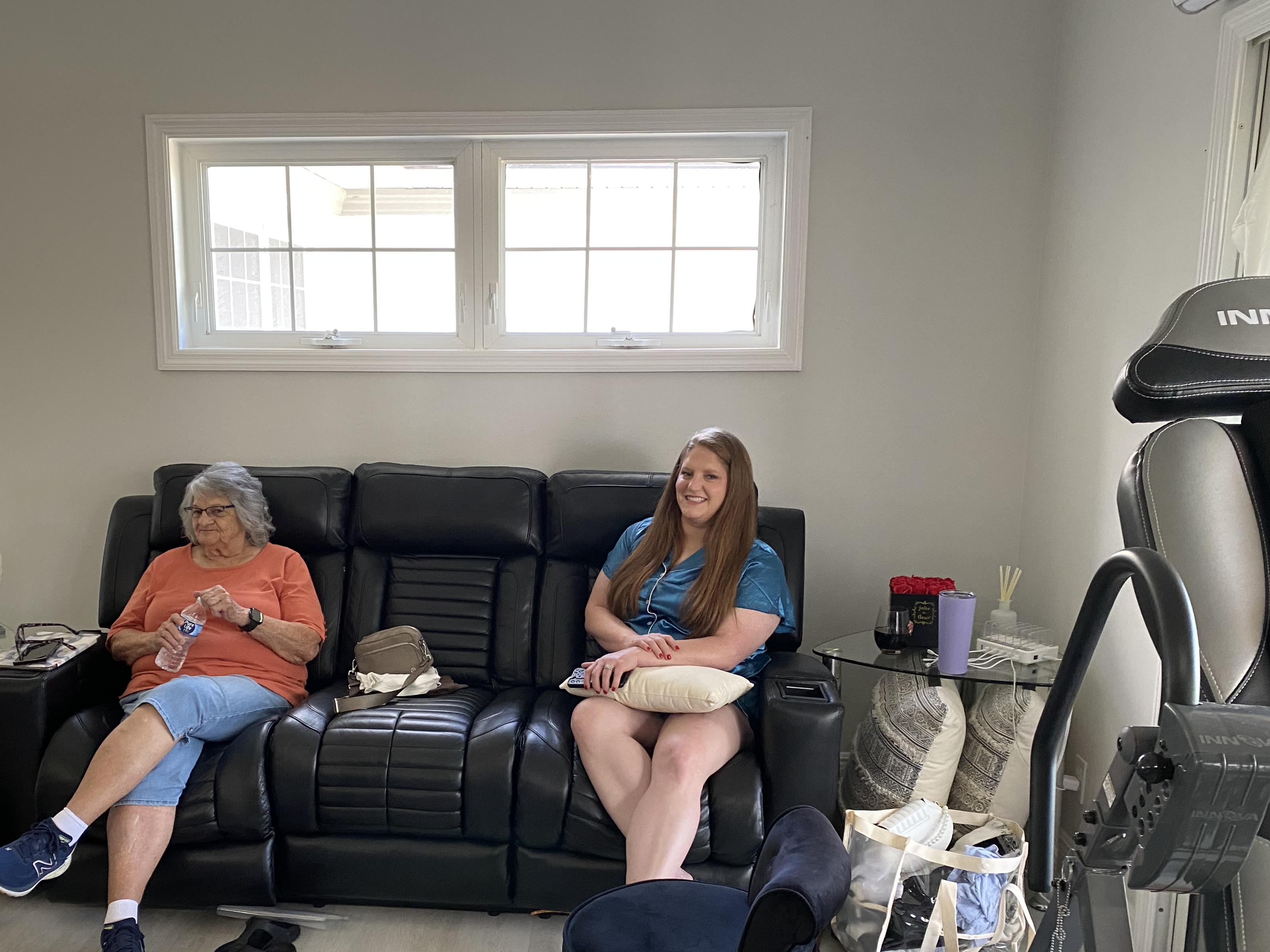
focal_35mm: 33
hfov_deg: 55.1
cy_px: 593
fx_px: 1211
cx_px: 527
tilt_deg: -11.0
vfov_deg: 42.6
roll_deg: -0.9
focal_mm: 4.25
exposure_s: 1/60
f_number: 1.8
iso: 200
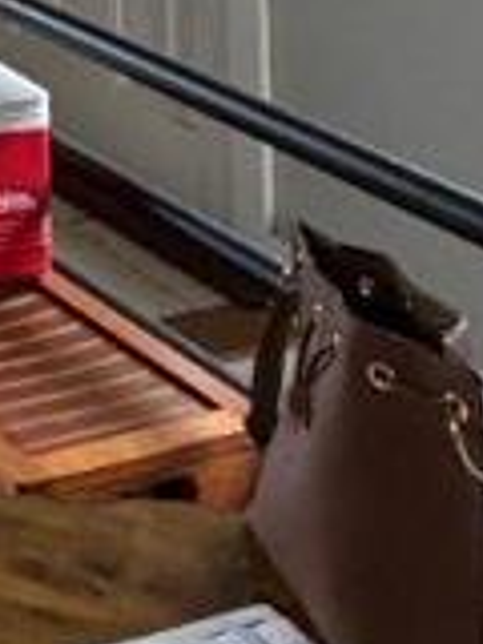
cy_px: -564
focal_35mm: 84
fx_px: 1563
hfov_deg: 14.0
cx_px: -559
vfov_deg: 17.9
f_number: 2.2
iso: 320
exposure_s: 1/120
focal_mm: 2.22
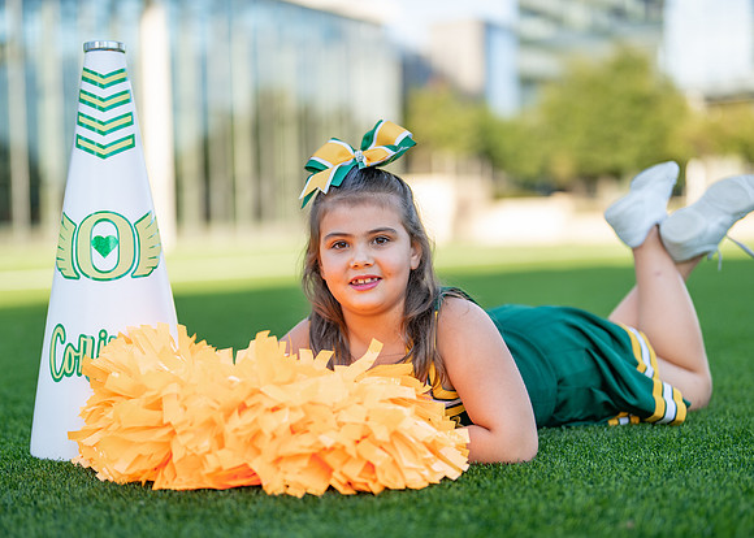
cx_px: 366
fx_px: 1296
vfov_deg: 23.4
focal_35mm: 61
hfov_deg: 32.4
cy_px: 302
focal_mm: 50
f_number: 1.2
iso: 100
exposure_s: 1/1600
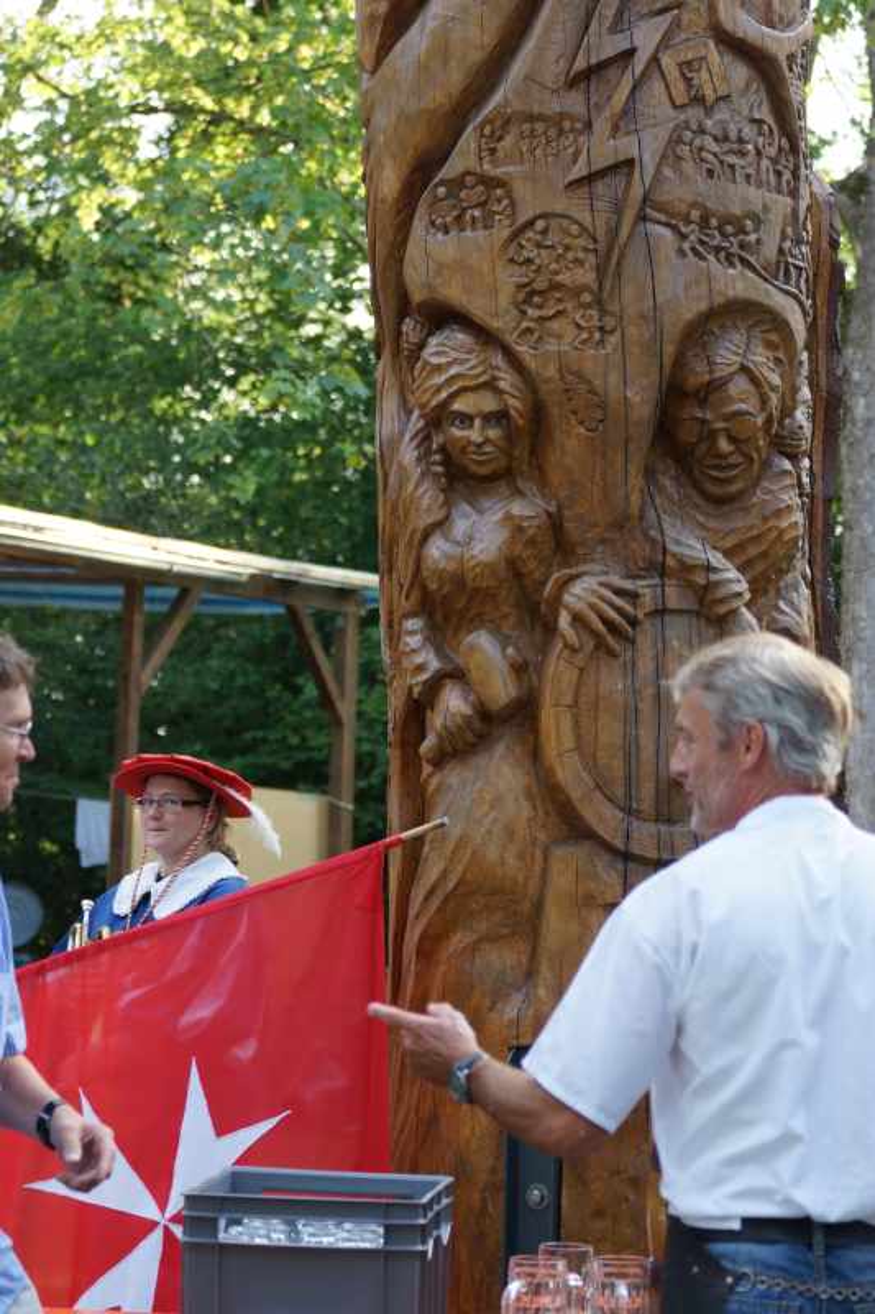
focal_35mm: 105
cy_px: 657
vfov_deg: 19.5
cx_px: 438
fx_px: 3829
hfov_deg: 13.0
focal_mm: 70
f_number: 4
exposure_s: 1/160
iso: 250
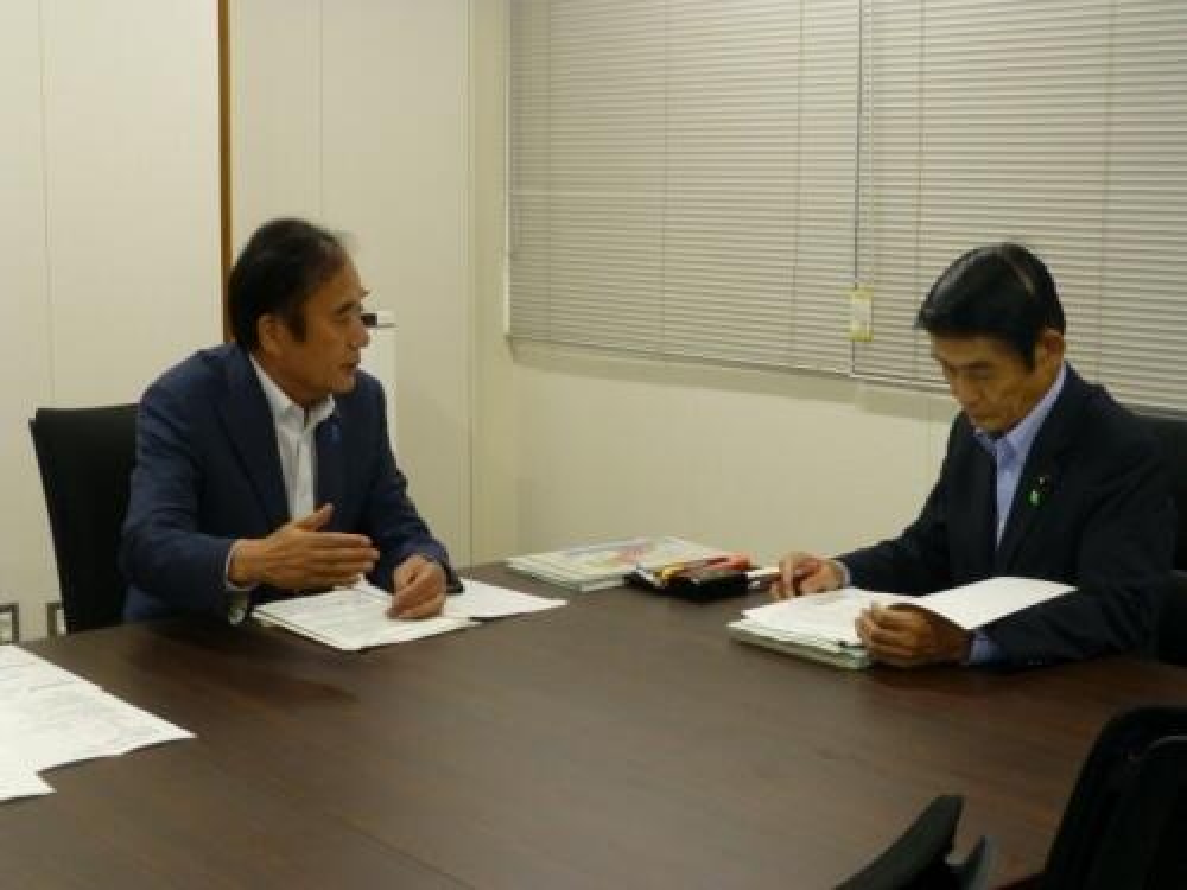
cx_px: 594
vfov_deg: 27.0
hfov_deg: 35.5
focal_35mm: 54
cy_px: 445
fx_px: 1852
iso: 400
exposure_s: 1/50
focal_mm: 9.7
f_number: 4.6
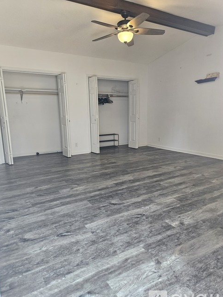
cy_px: 154
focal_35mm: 24
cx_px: 108
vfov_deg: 71.6
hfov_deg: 56.8
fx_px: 206
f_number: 1.8
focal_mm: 5.4
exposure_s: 1/120
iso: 160
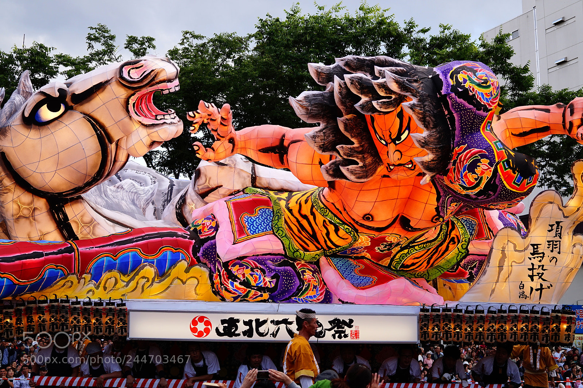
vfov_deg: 29.8
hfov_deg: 43.6
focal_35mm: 45
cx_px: 292
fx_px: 728
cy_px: 194
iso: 100
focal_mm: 30
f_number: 3.2
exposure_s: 1/200
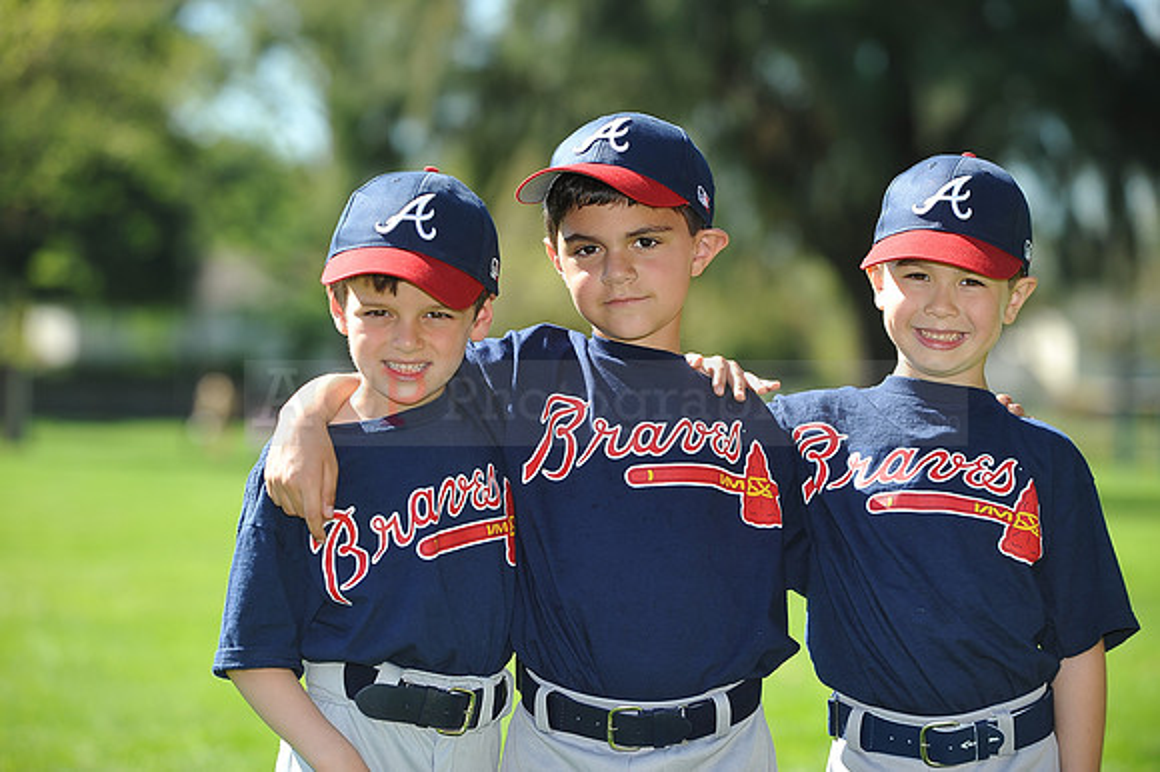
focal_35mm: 135
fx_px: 4347
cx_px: 580
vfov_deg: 10.1
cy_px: 386
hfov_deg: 15.2
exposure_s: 1/640
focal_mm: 135
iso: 200
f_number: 4.5
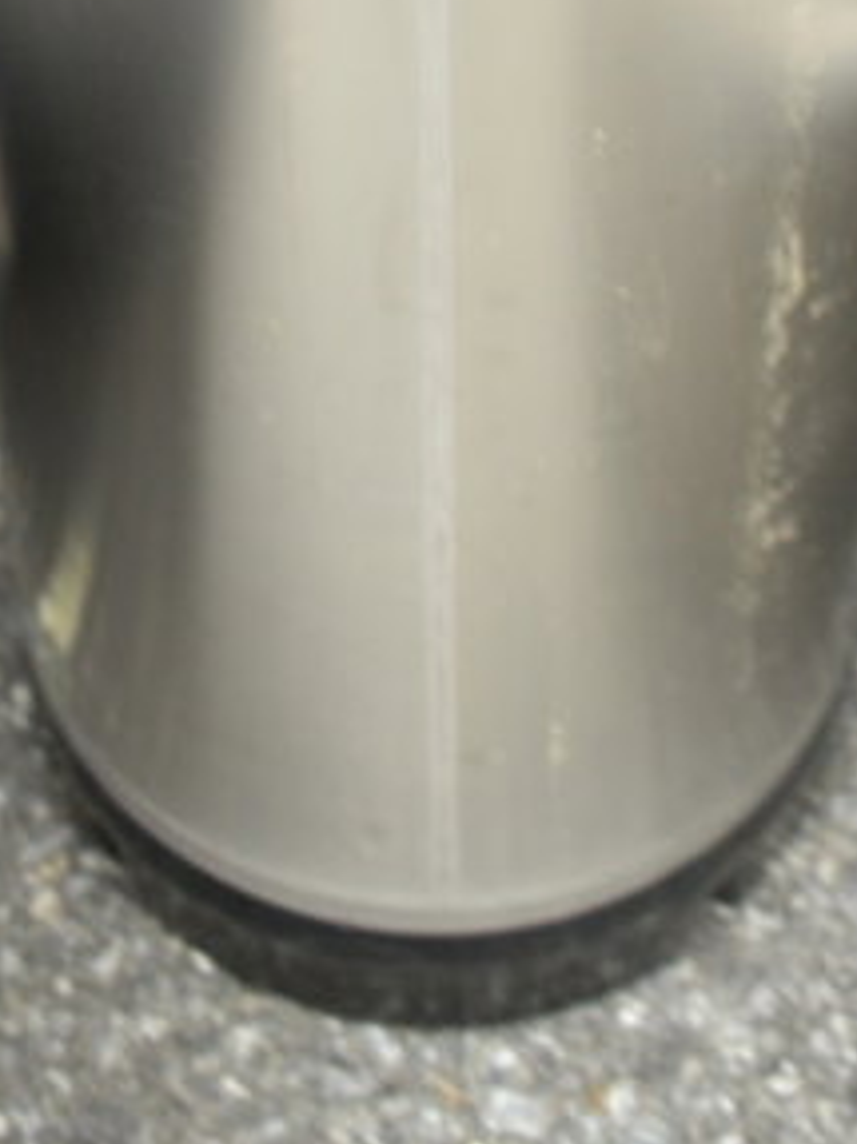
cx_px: 415
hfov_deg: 15.3
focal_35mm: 97
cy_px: -568
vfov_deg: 18.1
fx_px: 3189
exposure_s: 1/60
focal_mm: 21
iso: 200
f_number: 3.8
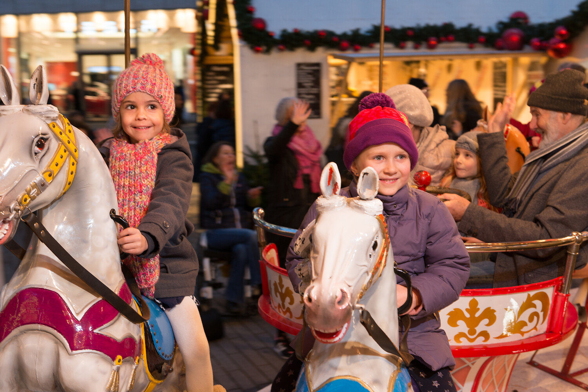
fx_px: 784
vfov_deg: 28.1
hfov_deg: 41.1
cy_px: 196
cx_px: 294
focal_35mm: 48
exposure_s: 1/50
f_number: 5
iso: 400
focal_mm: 48
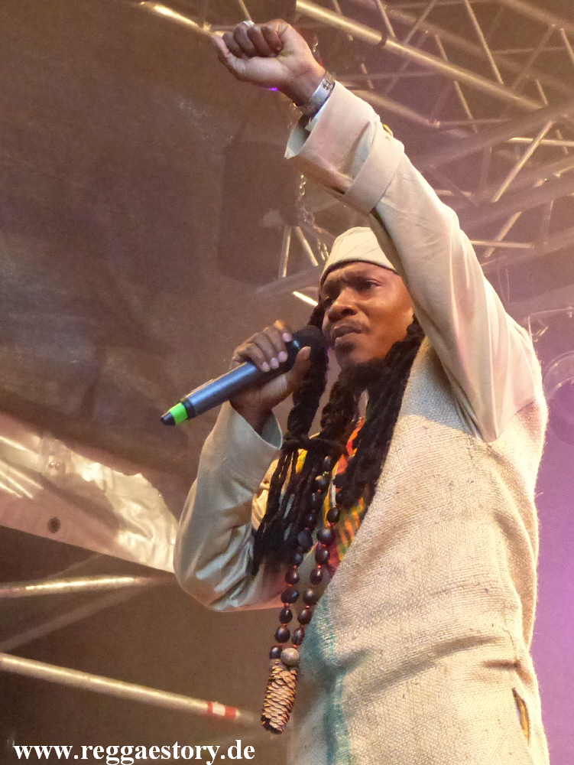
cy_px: 382
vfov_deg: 23.5
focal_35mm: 83
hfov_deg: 17.8
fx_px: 1834
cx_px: 287
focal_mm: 15
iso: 1600
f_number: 2.8
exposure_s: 1/60
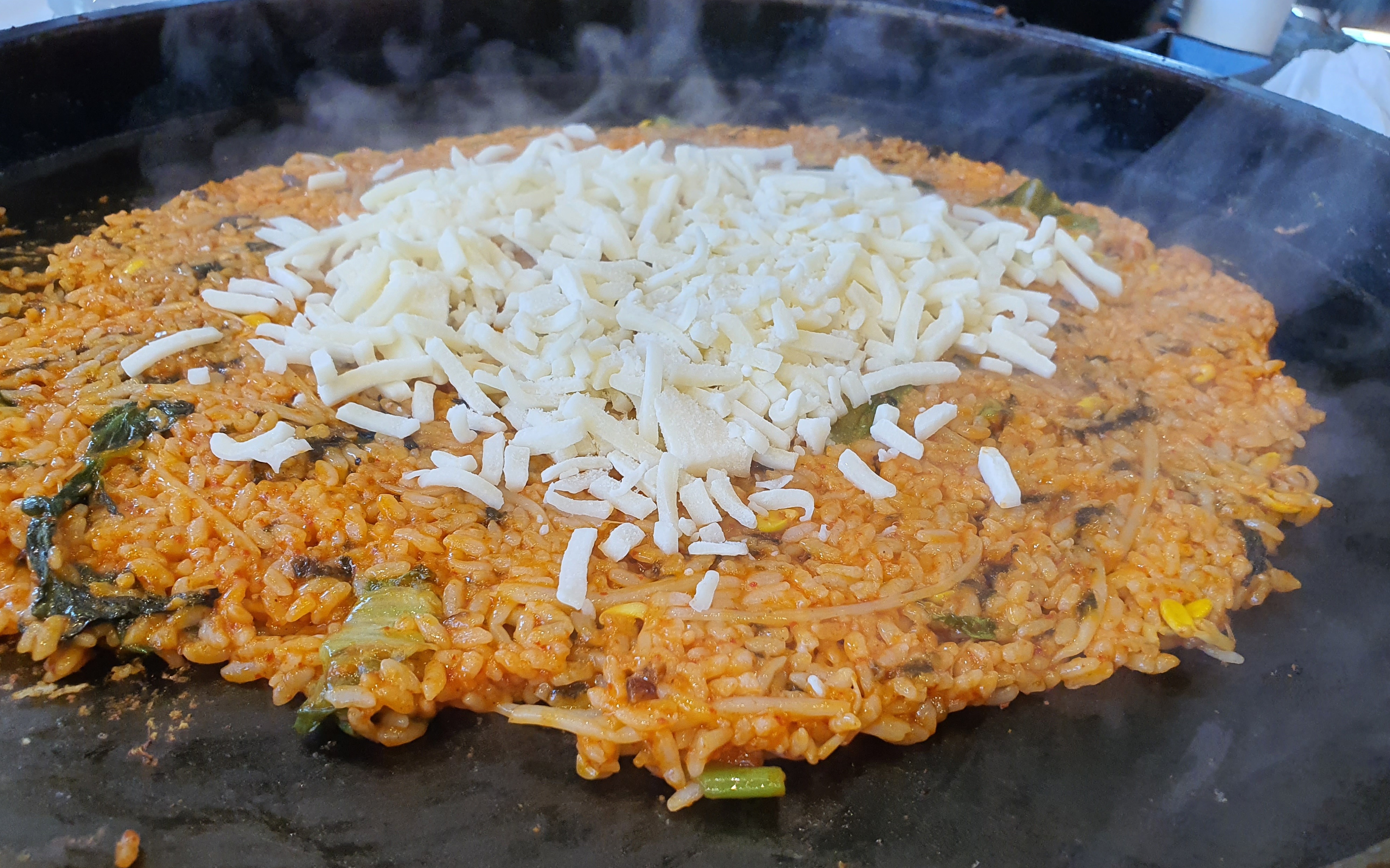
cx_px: 691
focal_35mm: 28
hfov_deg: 66.5
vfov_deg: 44.4
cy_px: 502
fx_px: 1061
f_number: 2.4
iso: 250
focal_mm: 4.3
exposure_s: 1/120
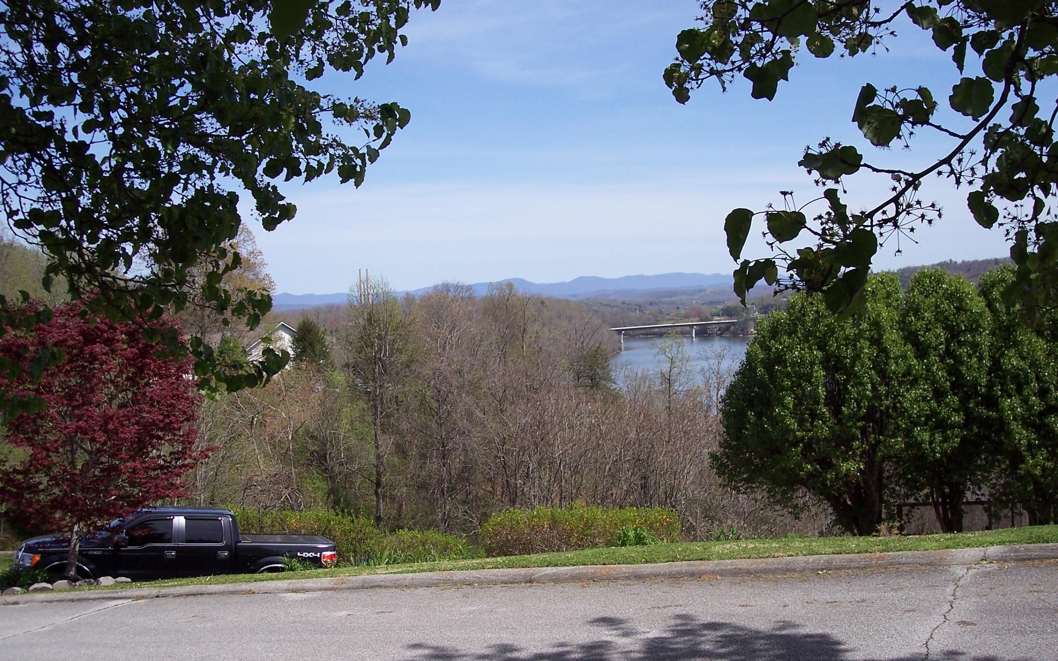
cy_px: 309
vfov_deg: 30.5
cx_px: 528
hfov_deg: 47.2
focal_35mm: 42
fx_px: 1211
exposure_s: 1/1000
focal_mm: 8
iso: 100
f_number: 4
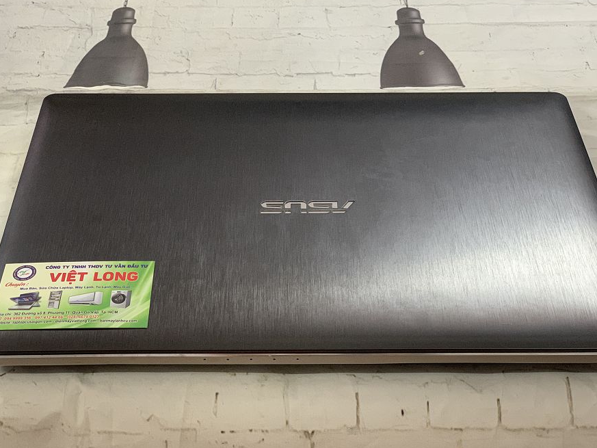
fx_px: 1052
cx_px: 291
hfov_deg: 31.7
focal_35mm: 61
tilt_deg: -40.4
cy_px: 221
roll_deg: -0.6
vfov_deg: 24.0
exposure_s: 1/50
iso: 250
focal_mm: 6
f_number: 2.4
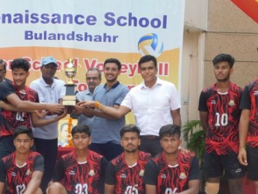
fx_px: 507
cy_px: 117
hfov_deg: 28.4
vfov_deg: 21.6
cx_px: 86
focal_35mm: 68
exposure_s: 1/400
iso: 125
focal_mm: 7.1
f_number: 3.6
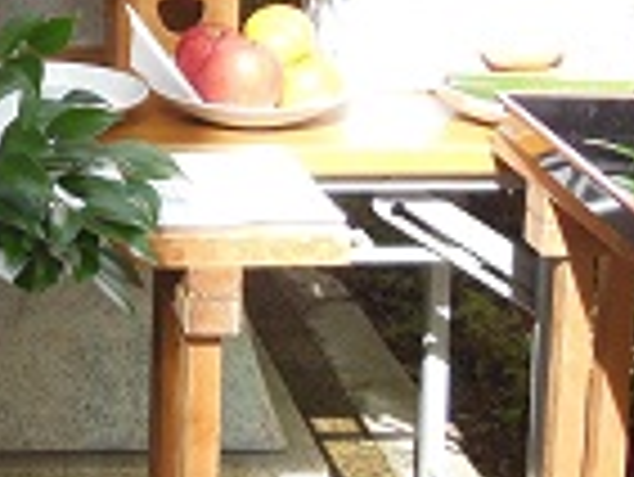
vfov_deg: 13.8
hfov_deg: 18.0
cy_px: -173
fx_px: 1888
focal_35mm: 103
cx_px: -157
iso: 125
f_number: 3.7
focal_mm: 5.2
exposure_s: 1/200
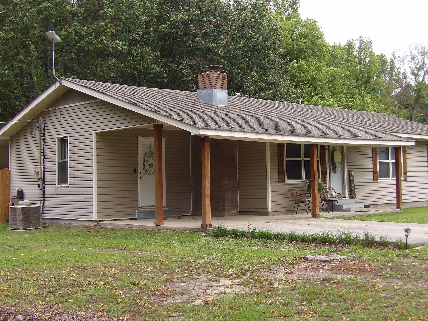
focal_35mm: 53
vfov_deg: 27.5
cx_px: 240
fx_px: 655
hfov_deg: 36.1
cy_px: 147
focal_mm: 8.2
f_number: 3.8
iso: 100
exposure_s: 1/90
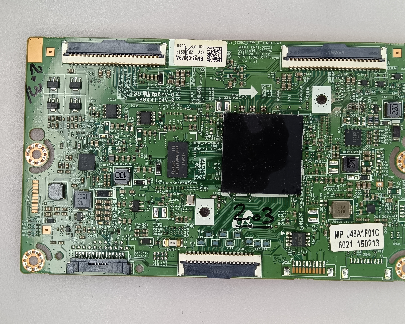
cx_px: 219
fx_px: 683
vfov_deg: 26.7
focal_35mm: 57
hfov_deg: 33.0
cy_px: 162
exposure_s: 1/100
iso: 218
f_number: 1.9
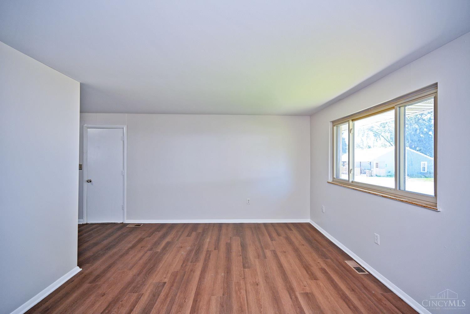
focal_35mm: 14
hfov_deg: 104.3
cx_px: 235
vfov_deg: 81.2
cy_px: 157
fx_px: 183
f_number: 4
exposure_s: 1/60
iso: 320
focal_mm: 14
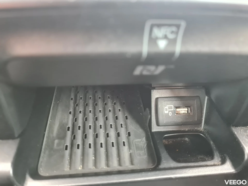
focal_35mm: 26
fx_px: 186
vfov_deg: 53.1
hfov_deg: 67.3
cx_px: 124
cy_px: 93
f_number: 1.8
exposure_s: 1/50
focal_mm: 5.4
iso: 800
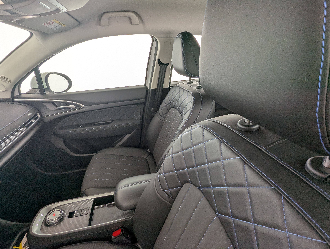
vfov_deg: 78.2
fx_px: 153
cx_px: 165
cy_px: 124
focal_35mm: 16
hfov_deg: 94.4
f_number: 2.2
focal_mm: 2.35
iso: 63
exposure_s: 1/57.8
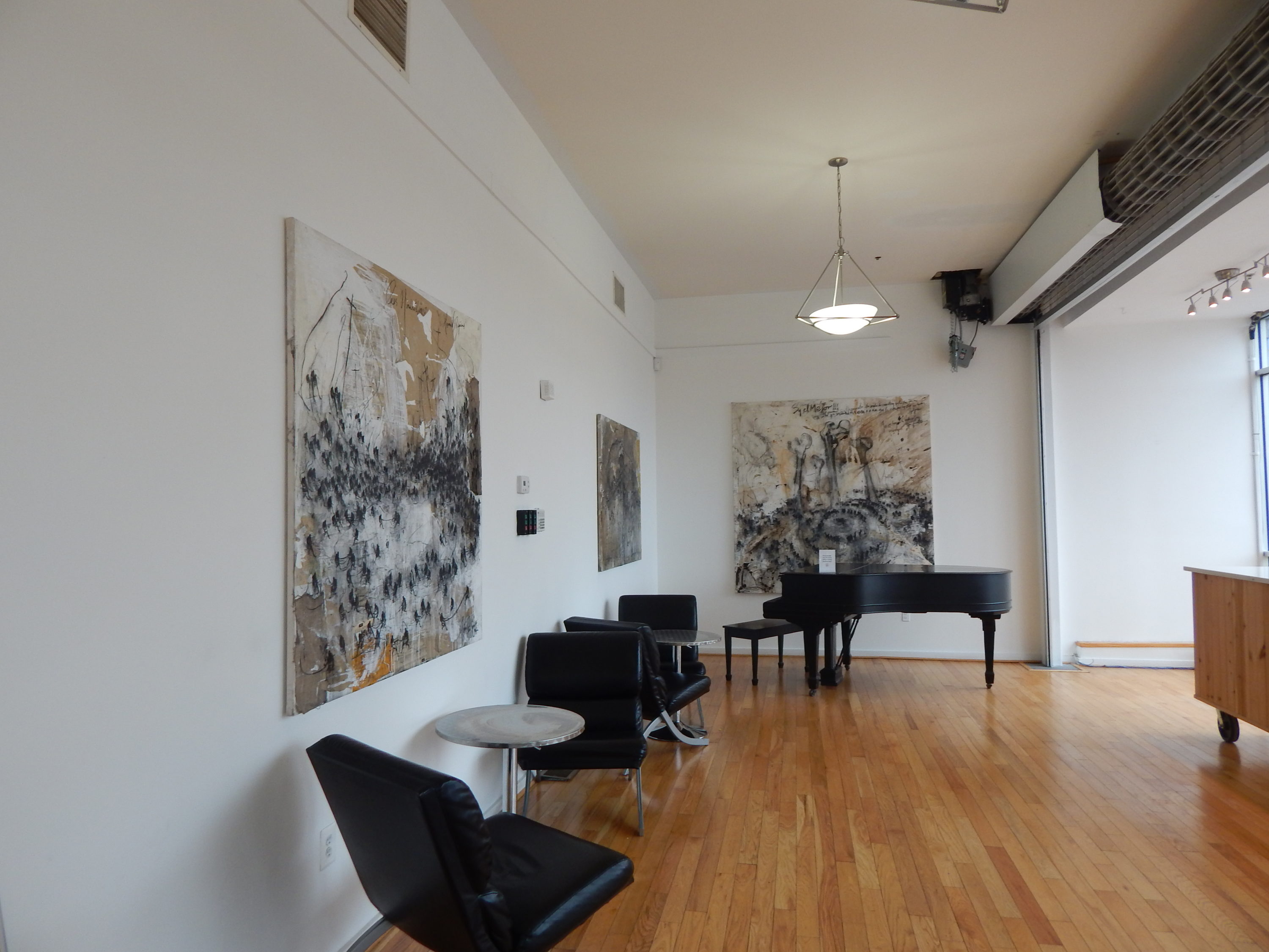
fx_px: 807
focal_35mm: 22
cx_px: 634
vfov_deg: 61.1
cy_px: 476
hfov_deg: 76.4
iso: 125
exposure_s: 1/40
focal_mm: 4
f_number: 3
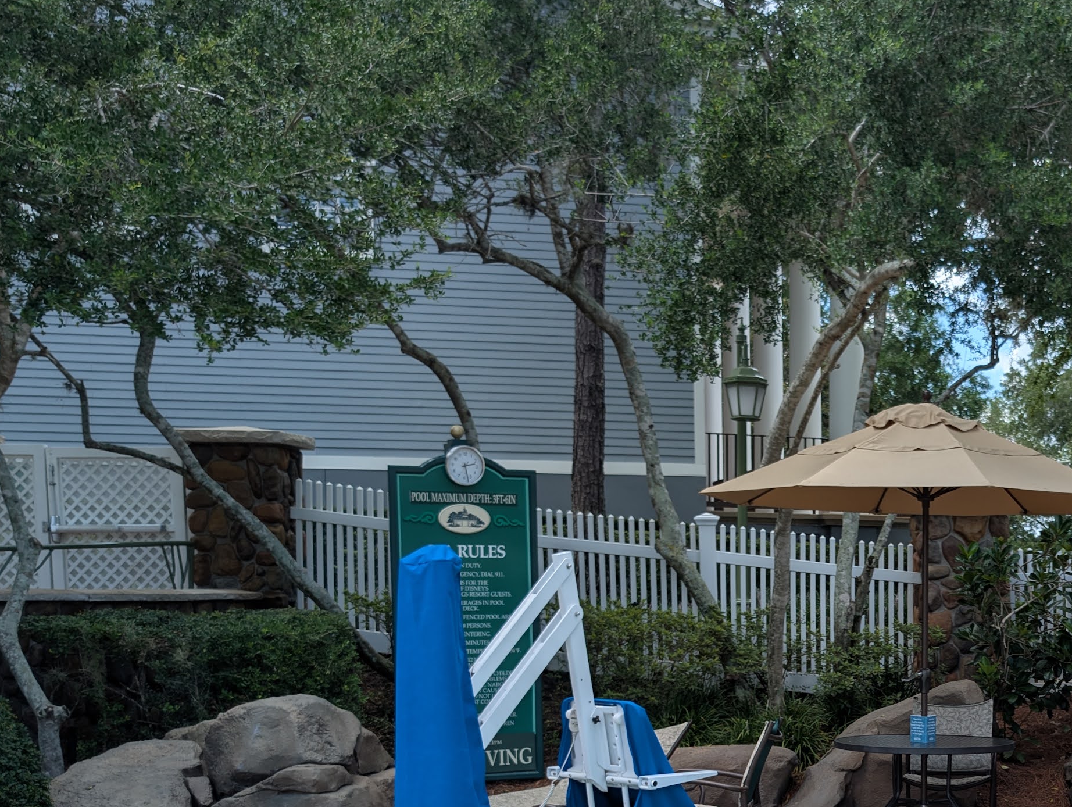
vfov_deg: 23.4
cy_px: 821
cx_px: 925
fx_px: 1861
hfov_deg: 31.0
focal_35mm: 60
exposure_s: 1/654
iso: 21
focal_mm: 6.9
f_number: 1.68
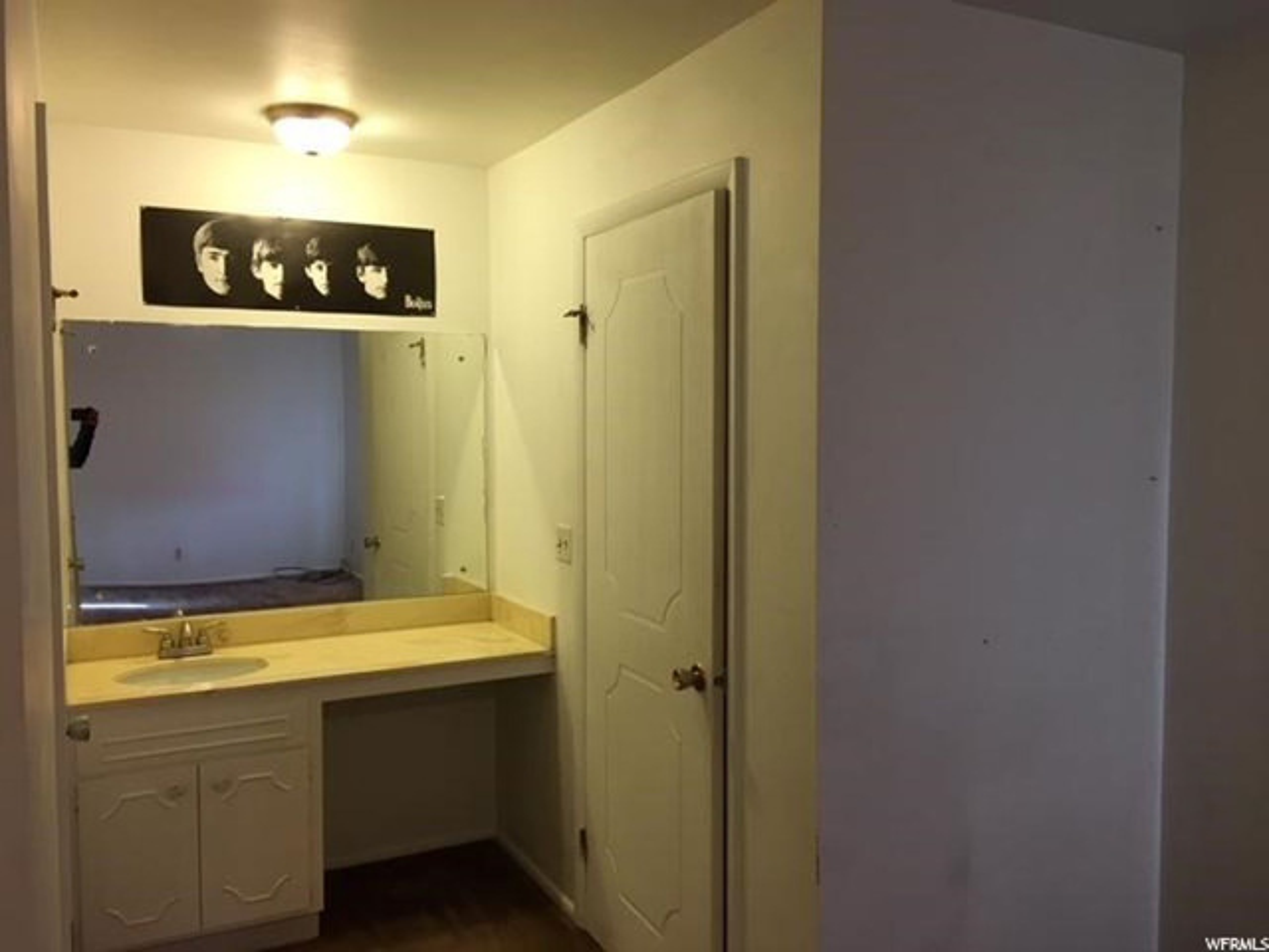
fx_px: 1063
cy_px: 476
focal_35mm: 29
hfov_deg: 61.7
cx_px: 634
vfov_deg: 48.2
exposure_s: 1/30
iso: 64
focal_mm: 4.15
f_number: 2.2
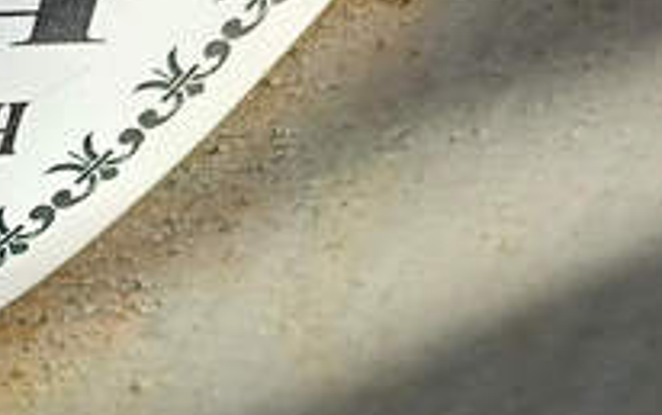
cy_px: 399
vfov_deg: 12.6
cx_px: -193
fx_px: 1859
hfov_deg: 18.8
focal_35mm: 103
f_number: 1.69
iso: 112
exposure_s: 1/230
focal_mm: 4.76
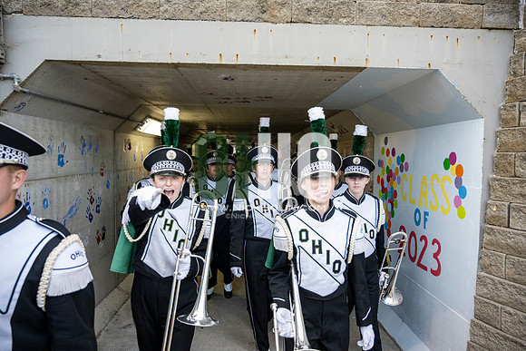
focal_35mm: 24
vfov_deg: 53.2
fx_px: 351
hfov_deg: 73.7
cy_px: 176
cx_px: 263
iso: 1600
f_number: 4
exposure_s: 1/800
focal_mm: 24
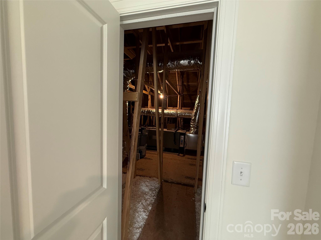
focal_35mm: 14
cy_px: 120
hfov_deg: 102.1
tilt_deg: -2.8
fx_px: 130
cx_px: 160
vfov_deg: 85.7
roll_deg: -1.5
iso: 250
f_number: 2.2
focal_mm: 2.22
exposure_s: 1/60
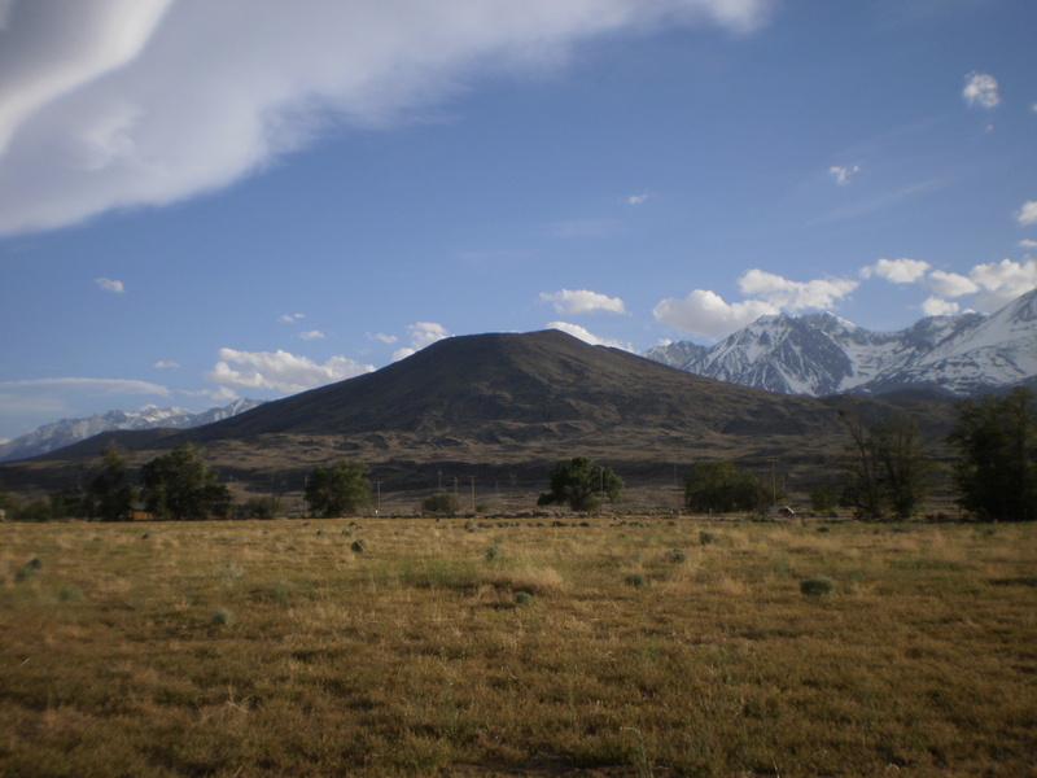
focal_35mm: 45
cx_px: 518
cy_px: 389
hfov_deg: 42.1
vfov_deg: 32.2
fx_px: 1348
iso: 100
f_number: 4.9
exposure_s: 1/800
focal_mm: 7.4
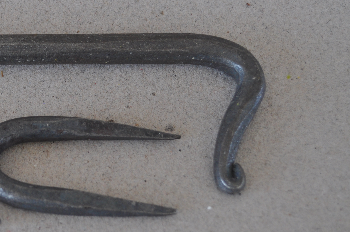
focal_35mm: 87
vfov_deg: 15.7
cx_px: 26
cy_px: 115
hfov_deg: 22.7
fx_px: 845
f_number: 5.6
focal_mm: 30
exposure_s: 1/125
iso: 400
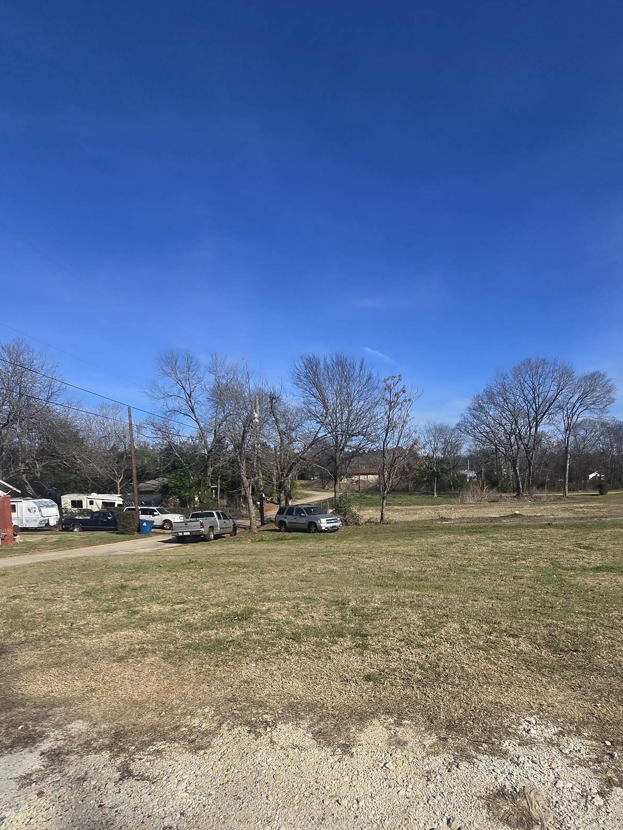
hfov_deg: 68.4
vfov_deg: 83.1
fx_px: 456
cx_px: 352
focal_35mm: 19
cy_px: 517
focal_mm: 2.2
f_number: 2.2
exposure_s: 1/2812
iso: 50
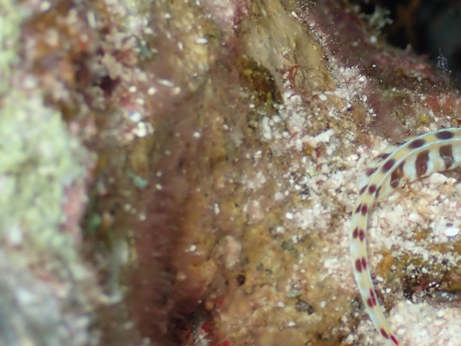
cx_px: 387
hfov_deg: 13.4
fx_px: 1944
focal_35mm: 146
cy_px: 75
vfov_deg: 10.1
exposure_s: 1/125
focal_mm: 11.88
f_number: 3.8
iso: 100
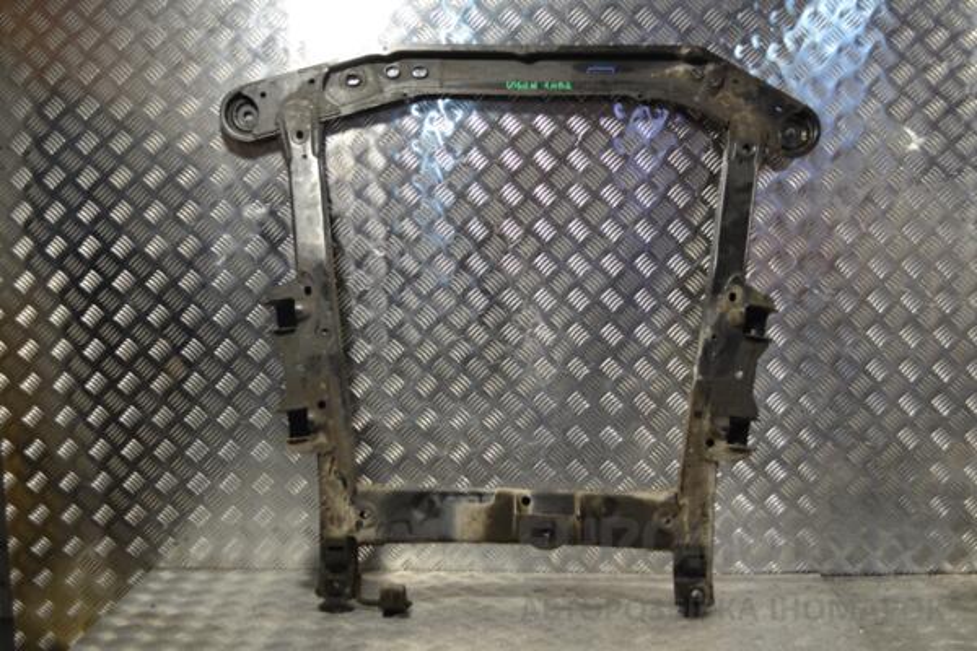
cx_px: 488
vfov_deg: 31.9
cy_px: 326
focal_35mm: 42
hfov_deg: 46.4
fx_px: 1140
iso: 110
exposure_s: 1/30
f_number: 4.5
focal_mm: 28
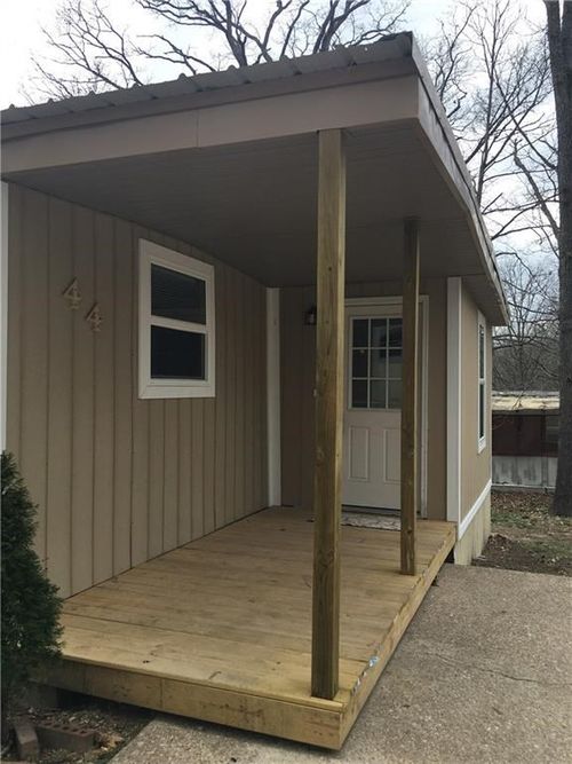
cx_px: 286
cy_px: 382
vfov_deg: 61.7
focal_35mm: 29
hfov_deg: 48.2
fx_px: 639
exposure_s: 1/534
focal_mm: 4.15
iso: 25
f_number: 2.2
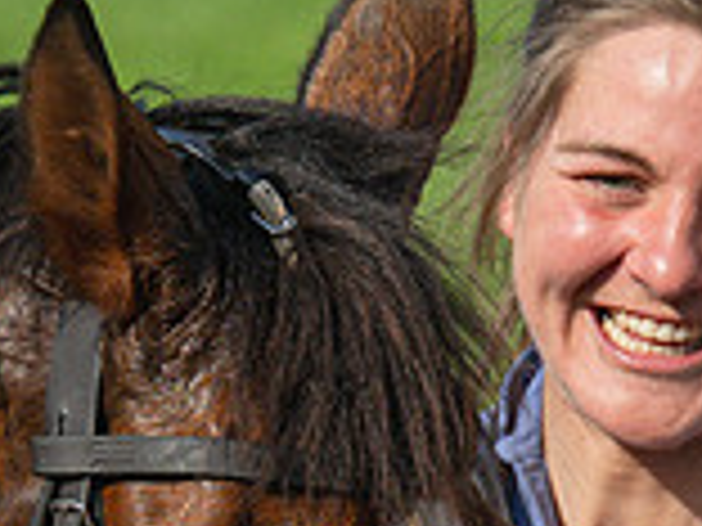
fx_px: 14662
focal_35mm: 723
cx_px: 335
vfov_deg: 2.1
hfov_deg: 2.7
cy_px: 489
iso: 400
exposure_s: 1/2000
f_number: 5
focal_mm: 98
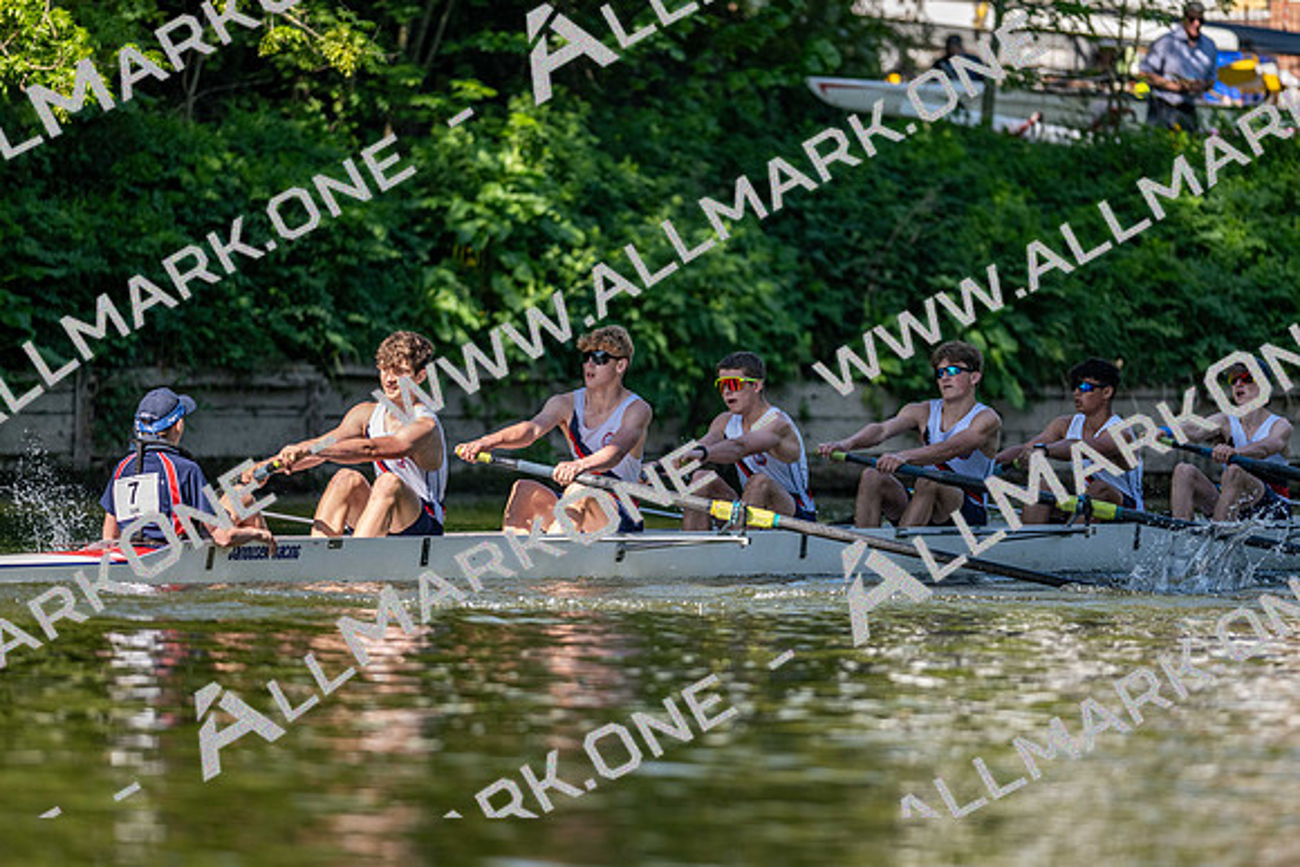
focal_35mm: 300
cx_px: 650
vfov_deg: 4.6
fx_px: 10835
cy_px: 434
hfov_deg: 6.9
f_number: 4
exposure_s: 1/2000
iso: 500
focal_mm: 300
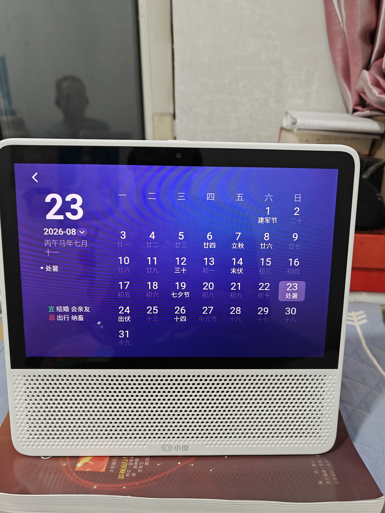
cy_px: 256
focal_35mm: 24
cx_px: 192
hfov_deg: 56.8
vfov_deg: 71.6
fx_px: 356
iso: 320
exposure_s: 1/96
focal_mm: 5.59
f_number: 1.8
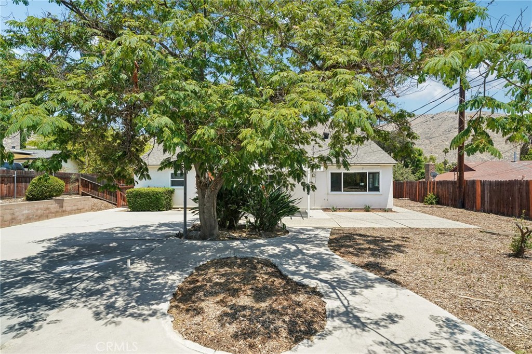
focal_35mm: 17
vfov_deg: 70.4
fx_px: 251
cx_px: 266
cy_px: 177
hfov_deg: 93.3
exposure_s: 1/50
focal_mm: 17
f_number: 13
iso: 100
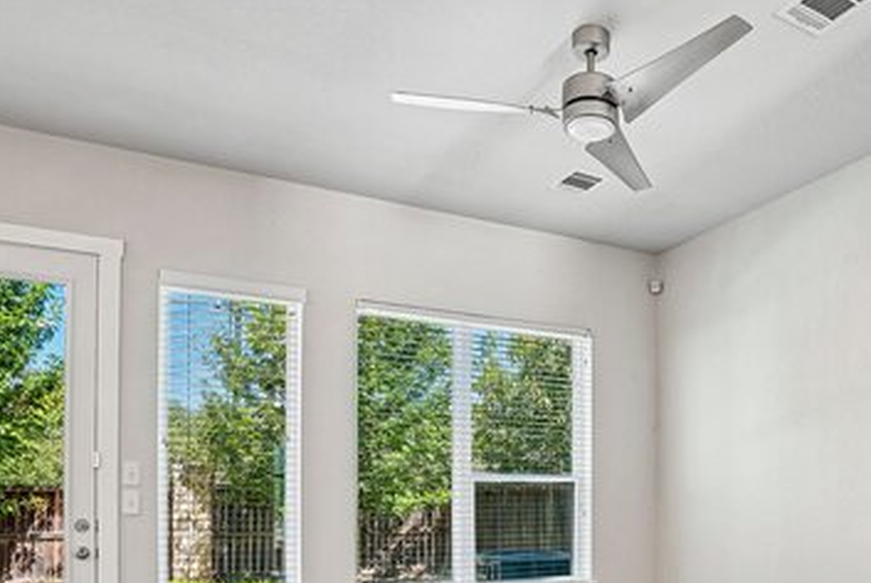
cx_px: 582
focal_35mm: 29
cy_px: 500
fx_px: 702
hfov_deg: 62.0
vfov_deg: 42.1
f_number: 8
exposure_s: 1/8
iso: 400
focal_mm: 16
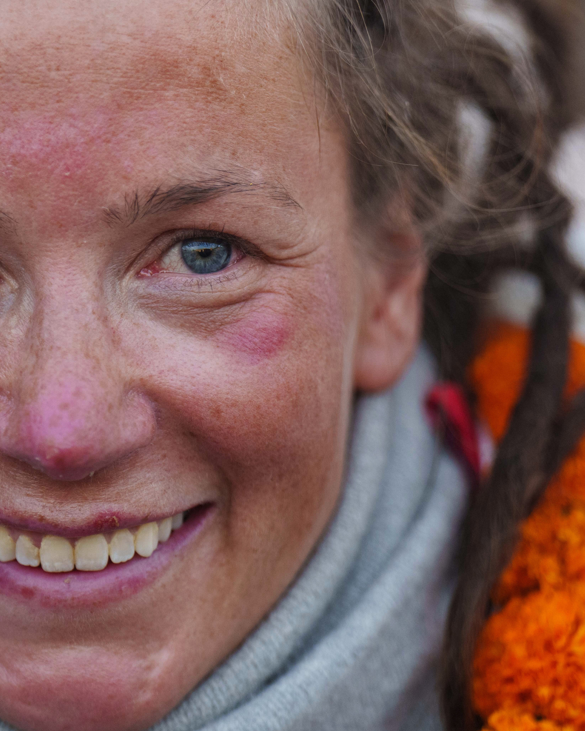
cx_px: 94
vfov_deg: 5.8
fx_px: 7186
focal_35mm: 332
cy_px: 328
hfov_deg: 4.7
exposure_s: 1/500
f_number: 2.8
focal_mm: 168
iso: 800
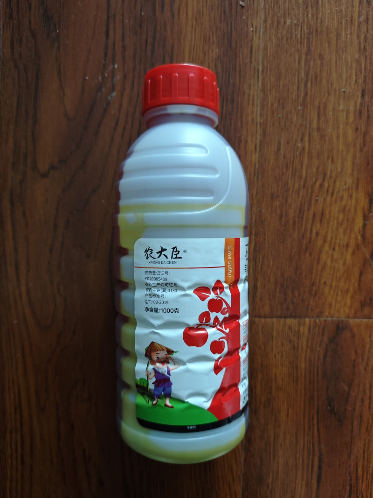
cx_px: 186
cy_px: 249
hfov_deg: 58.9
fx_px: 331
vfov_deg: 73.9
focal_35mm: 23
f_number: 1.6
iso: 800
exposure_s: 1/33.3
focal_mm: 6.55
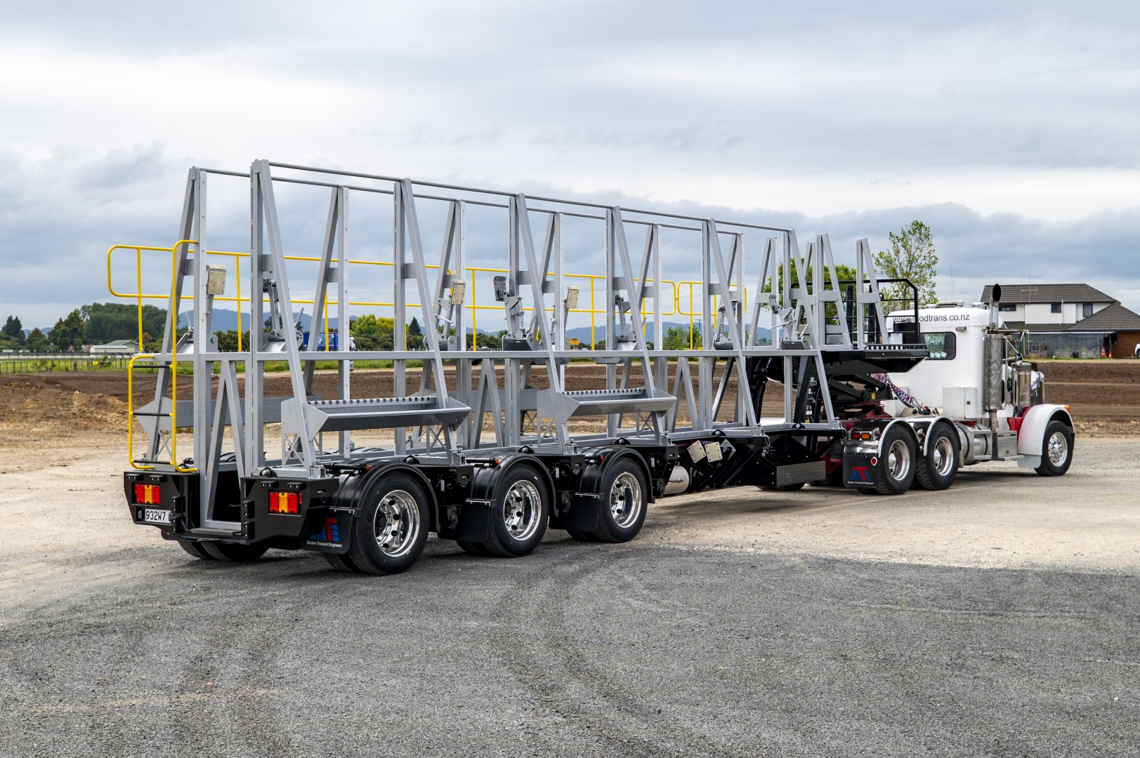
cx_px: 570
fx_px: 1108
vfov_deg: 37.8
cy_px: 379
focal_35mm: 35
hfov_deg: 54.5
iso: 100
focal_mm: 35
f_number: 8
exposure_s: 1/400
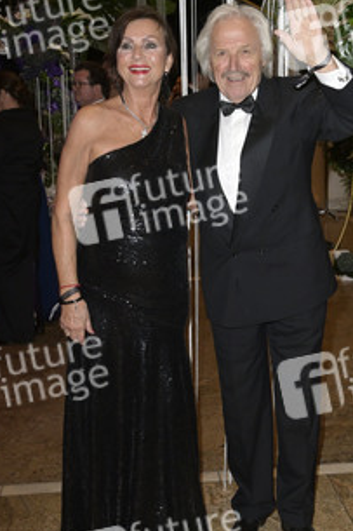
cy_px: 291
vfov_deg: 36.2
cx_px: 209
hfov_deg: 24.6
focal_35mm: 55
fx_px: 810
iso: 2500
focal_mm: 42
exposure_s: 1/200
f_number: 5.6
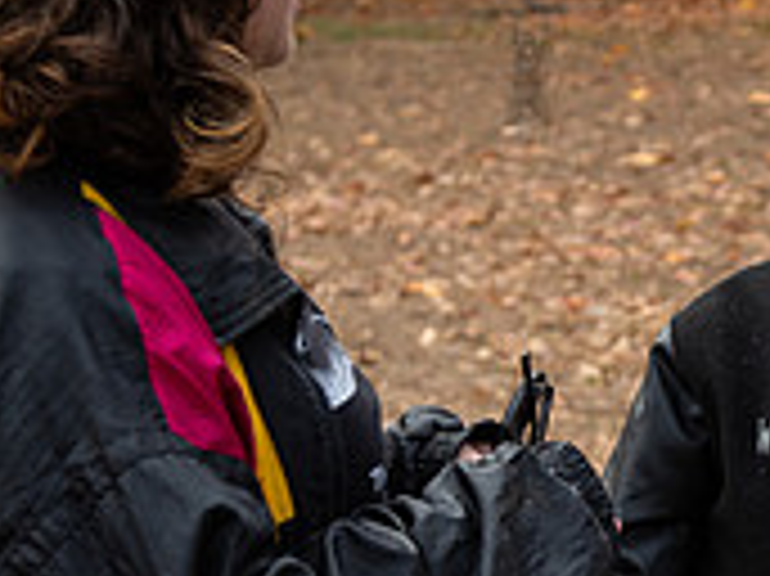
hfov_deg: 12.0
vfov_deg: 9.2
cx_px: 885
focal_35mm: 161
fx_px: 3579
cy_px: 445
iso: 160
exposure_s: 1/320
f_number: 4
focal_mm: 44
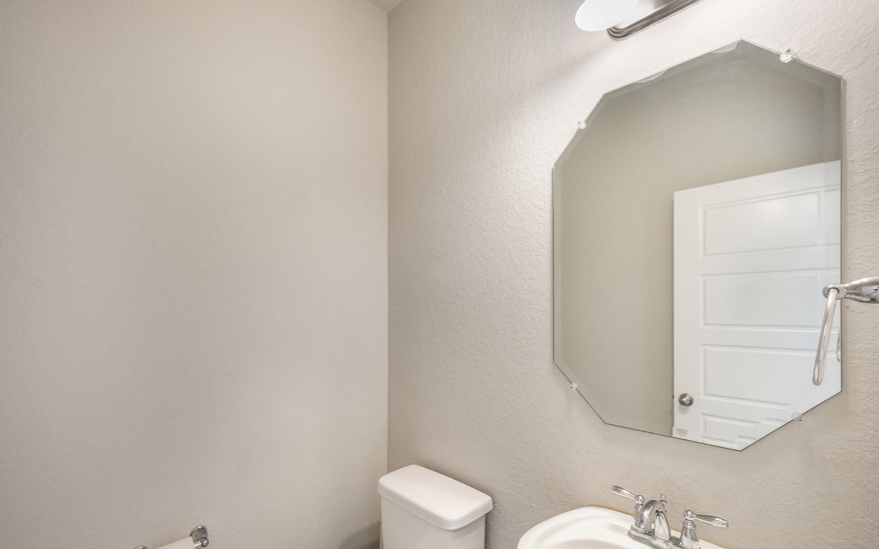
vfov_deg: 71.1
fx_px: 383
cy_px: 294
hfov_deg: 97.8
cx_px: 436
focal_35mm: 16
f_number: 4
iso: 400
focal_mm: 10
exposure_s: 1/40
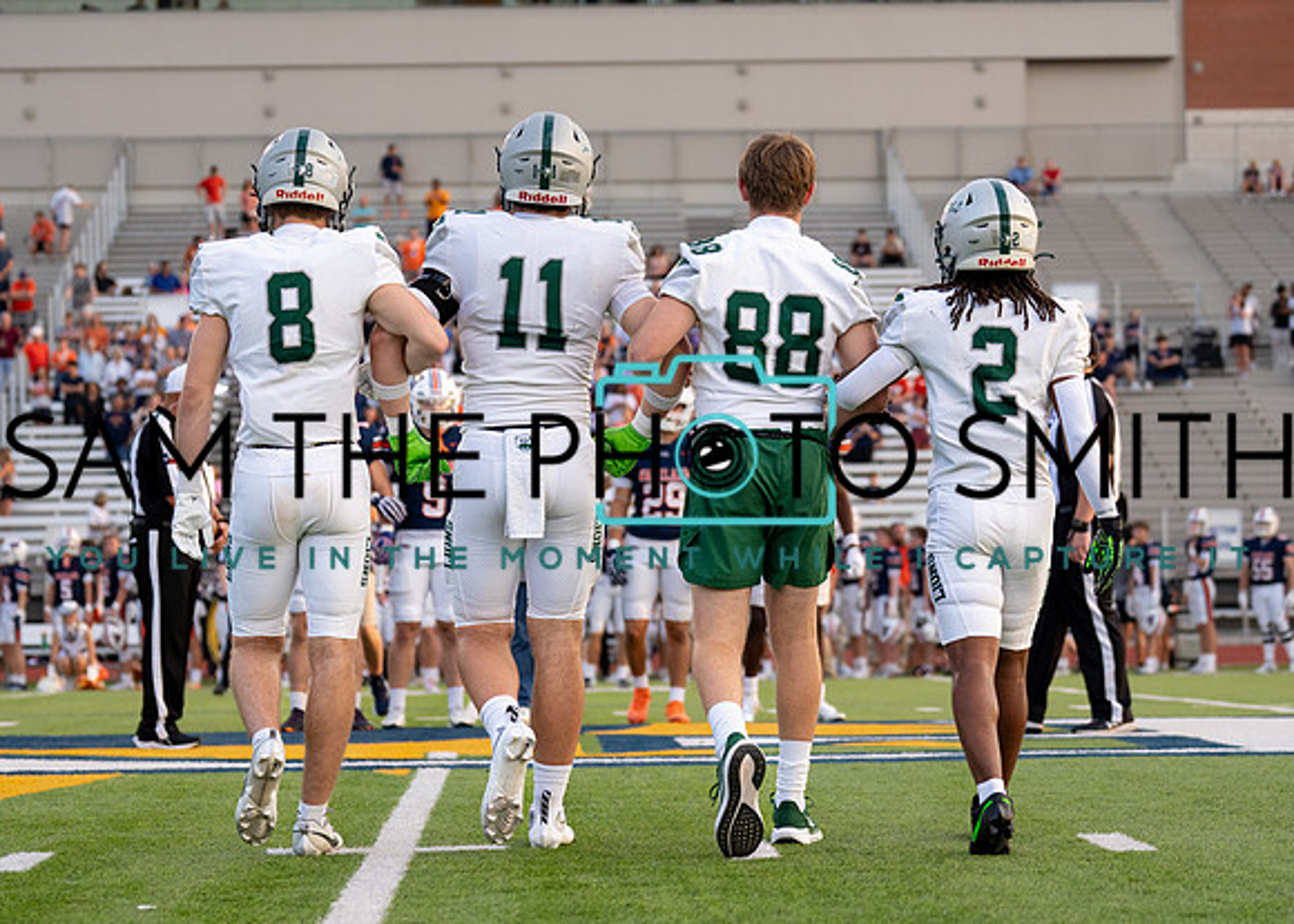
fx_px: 3599
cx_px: 640
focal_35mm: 98
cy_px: 424
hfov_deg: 20.4
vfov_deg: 14.6
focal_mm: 70
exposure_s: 1/1600
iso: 500
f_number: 2.8
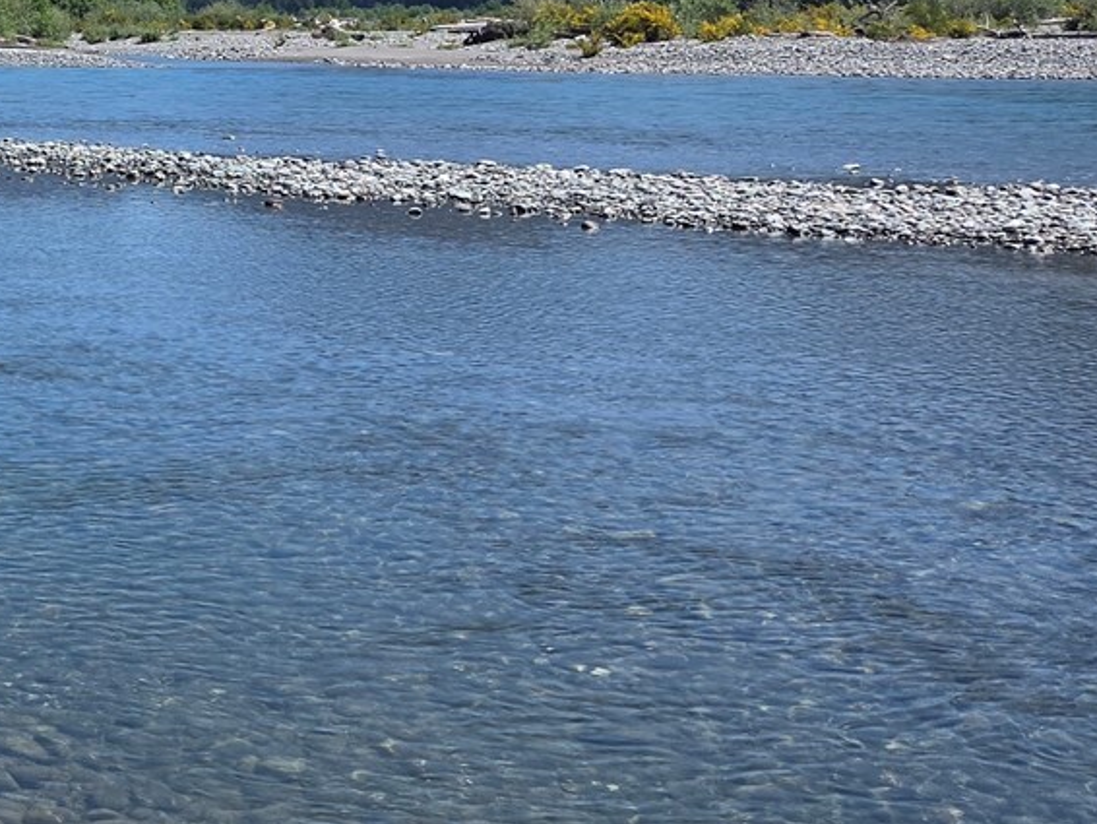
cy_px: -118
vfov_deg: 21.3
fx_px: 2061
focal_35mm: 65
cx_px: -368
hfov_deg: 25.3
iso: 80
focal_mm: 5.4
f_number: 1.8
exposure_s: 1/3999
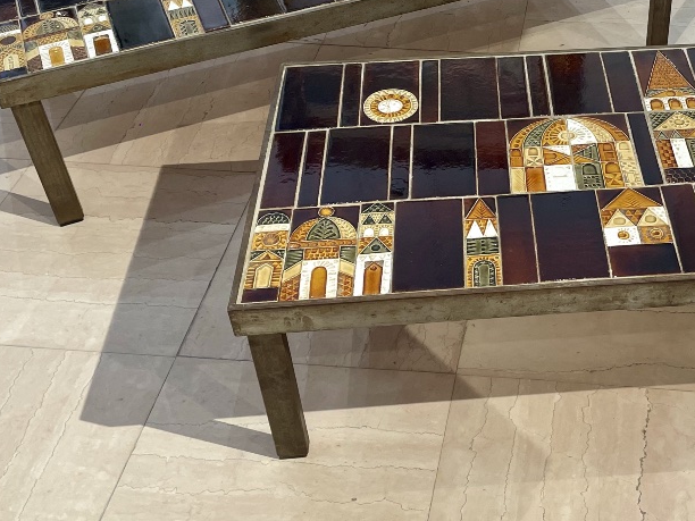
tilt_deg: -37.6
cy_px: 142
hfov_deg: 36.3
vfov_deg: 28.2
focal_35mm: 51
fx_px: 1024
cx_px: 549
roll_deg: -0.2
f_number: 1.6
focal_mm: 4.2
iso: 125
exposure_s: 1/100
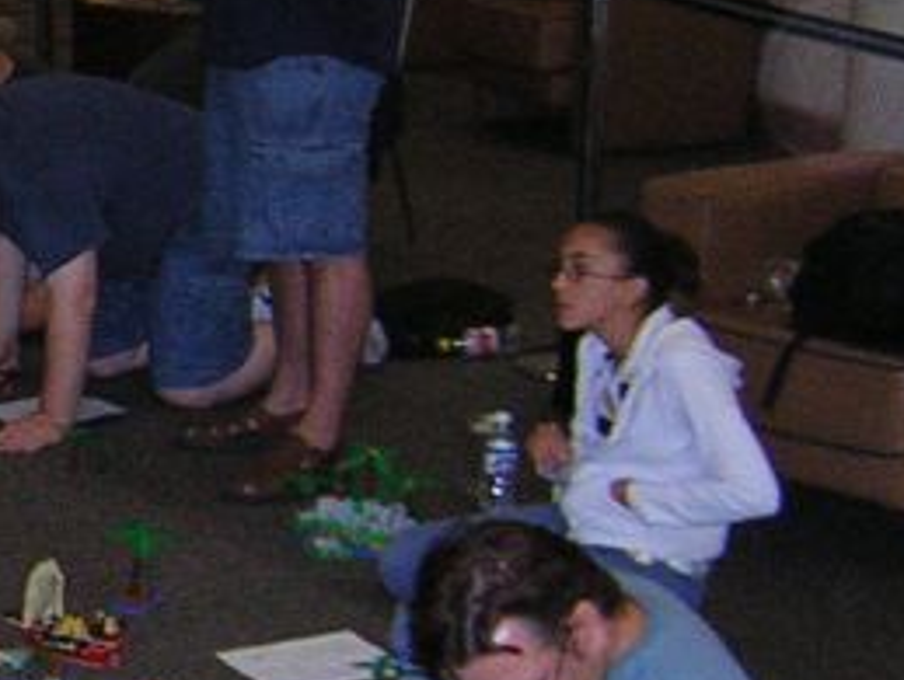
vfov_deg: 13.3
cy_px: 209
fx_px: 2903
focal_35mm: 111
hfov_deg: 16.5
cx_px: -342
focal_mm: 4.7
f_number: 2.6
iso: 400
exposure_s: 1/60.1
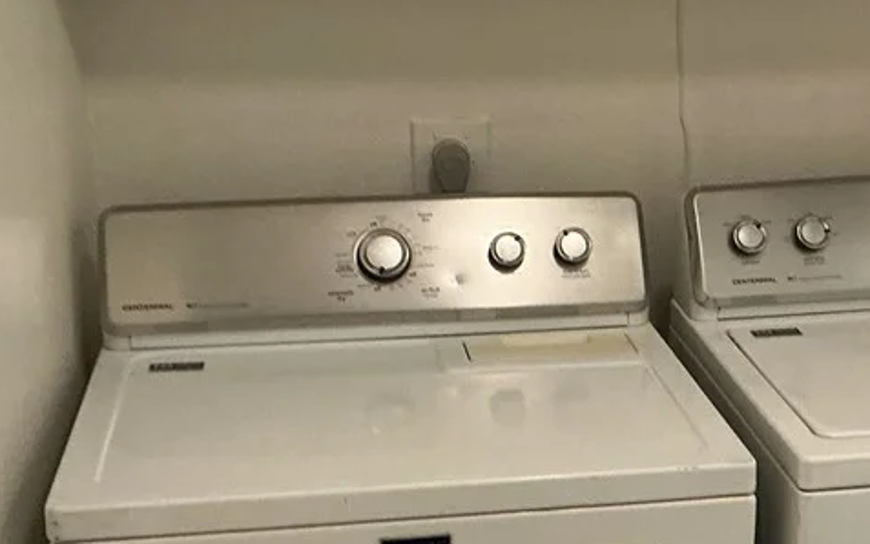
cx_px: 602
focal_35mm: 66
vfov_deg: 19.6
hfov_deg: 30.8
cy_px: 380
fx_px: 1565
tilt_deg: -19.1
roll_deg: +1.4
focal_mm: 3
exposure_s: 1/60
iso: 160
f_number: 1.8
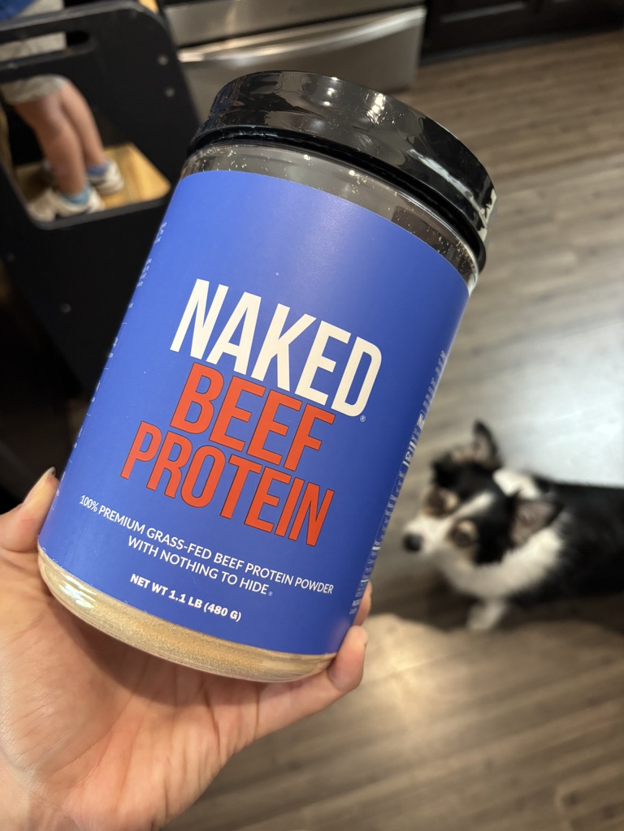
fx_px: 625
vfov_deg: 67.3
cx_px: 312
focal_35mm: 26
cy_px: 416
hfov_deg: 53.1
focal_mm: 5.96
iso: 400
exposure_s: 1/60
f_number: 1.6
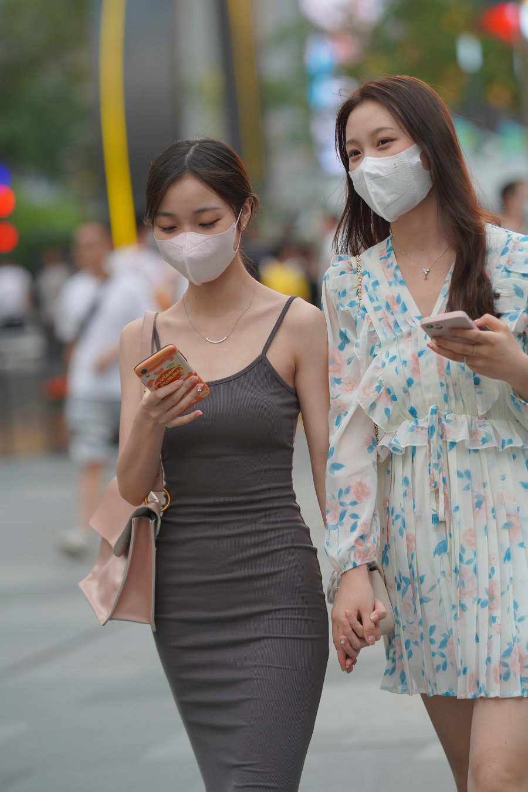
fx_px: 2970
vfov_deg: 15.2
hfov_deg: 10.2
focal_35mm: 135
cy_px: 396
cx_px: 264
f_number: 2.8
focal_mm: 135
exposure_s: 1/400
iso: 500
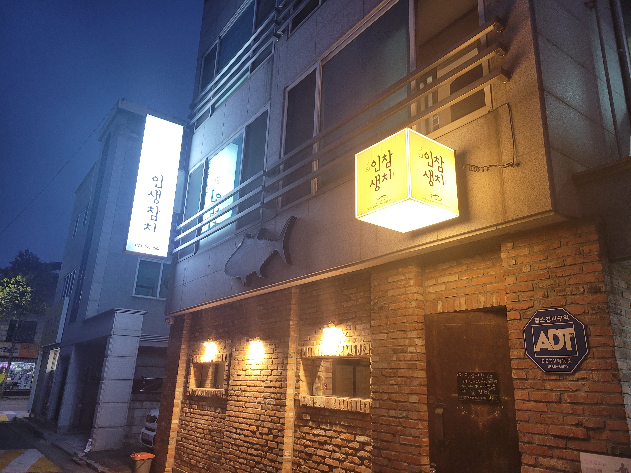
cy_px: 236
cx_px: 316
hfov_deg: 67.3
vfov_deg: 53.1
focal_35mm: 26
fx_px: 474
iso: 160
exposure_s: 1/59
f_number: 1.8
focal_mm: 5.4
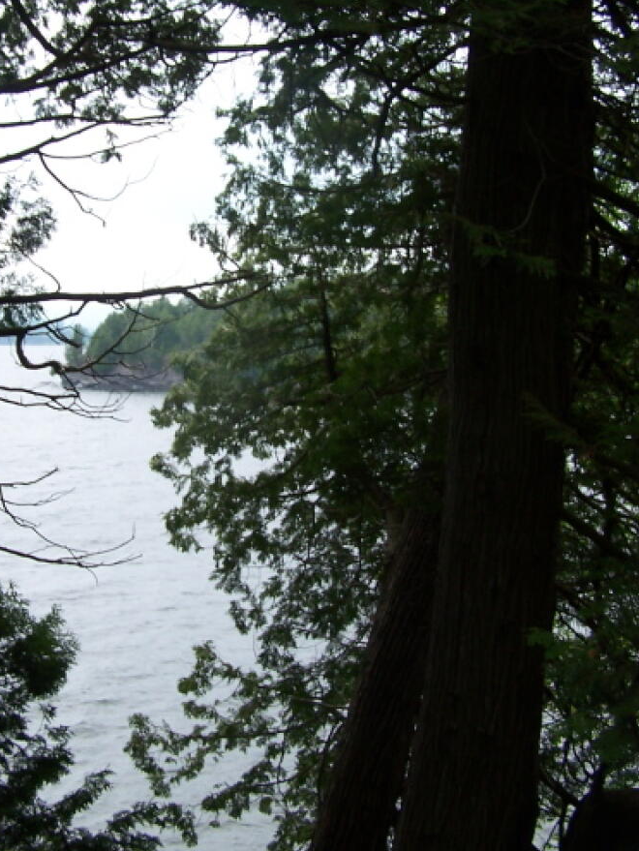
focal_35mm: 59
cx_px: 222
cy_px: 373
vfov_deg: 32.6
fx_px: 1451
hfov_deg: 24.7
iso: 80
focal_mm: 6.3
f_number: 2.8
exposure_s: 1/500
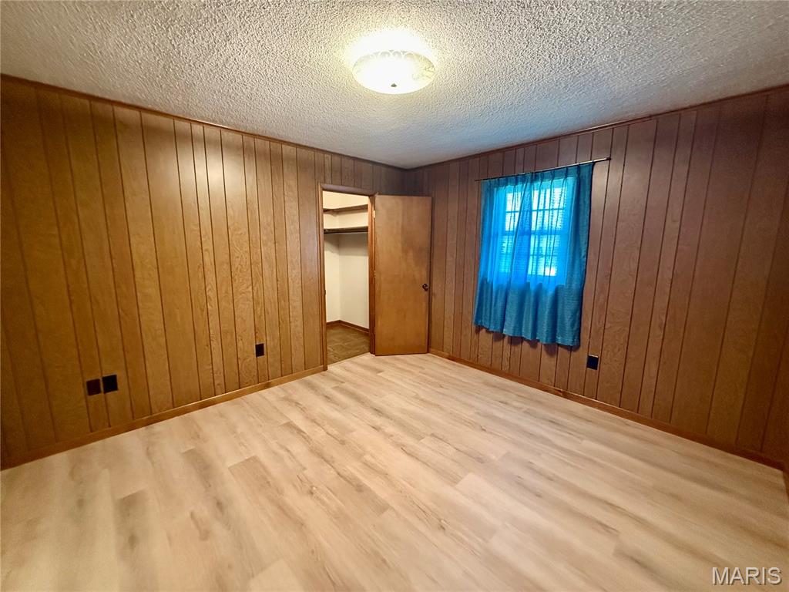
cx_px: 394
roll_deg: +1.1
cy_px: 296
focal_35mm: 14
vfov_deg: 85.7
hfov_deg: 102.1
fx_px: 319
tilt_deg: -7.9
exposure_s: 1/60
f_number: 2.2
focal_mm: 2.22
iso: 1000
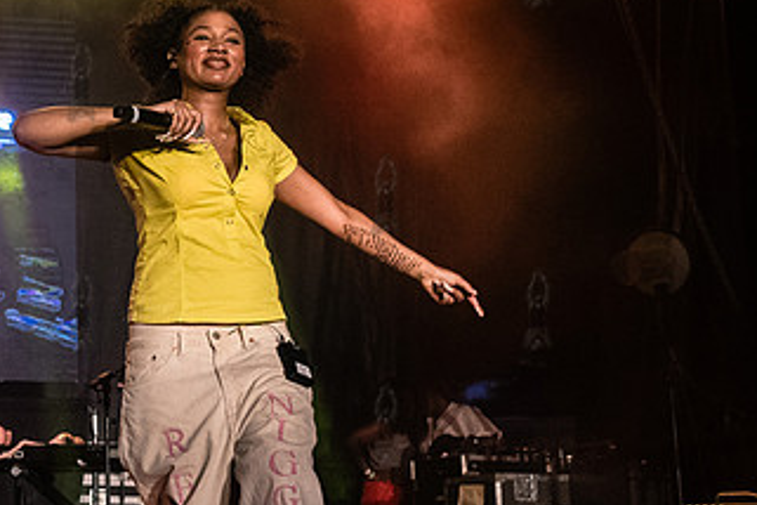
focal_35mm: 75
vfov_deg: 18.2
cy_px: 235
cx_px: -41
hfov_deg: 25.4
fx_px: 1577
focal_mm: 35
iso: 4000
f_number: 4.5
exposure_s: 1/800
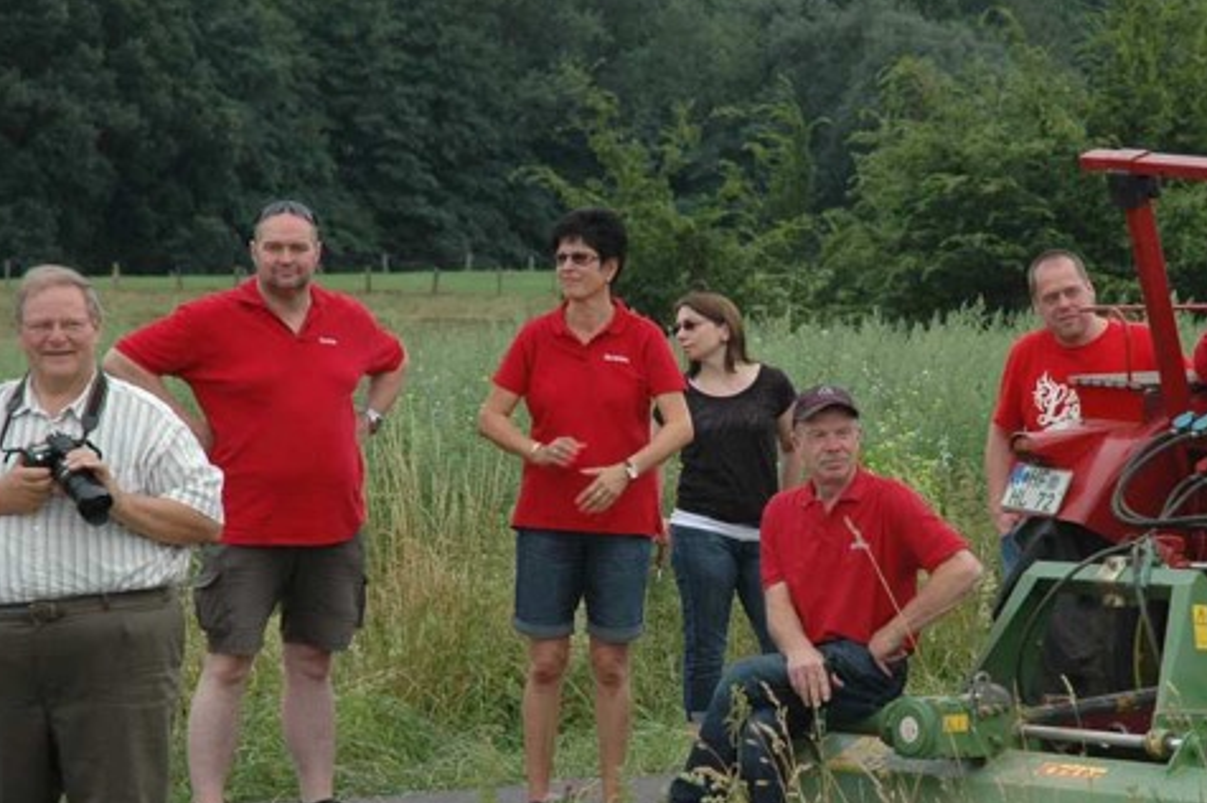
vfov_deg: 7.7
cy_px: 478
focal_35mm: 177
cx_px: 800
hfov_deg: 11.6
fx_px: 5930
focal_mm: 70
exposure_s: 1/160
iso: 400
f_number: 6.3
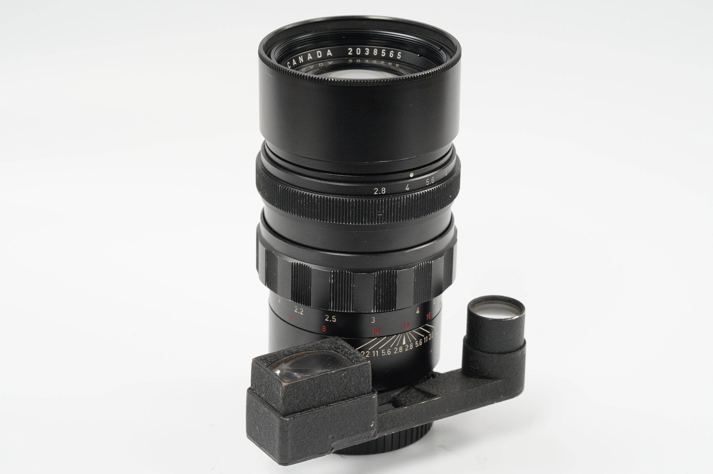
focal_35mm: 90
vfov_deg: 15.2
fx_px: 1781
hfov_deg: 22.6
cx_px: 356
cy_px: 237
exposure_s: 1/10
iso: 1000
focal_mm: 90
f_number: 11
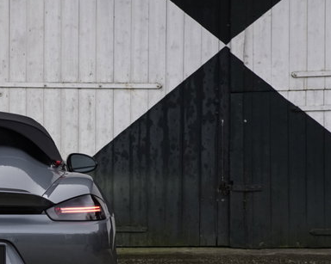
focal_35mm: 213
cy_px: 221
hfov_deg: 9.0
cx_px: -37
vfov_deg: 7.2
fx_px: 2086
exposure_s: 1/200
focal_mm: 85
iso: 1600
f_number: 5.6
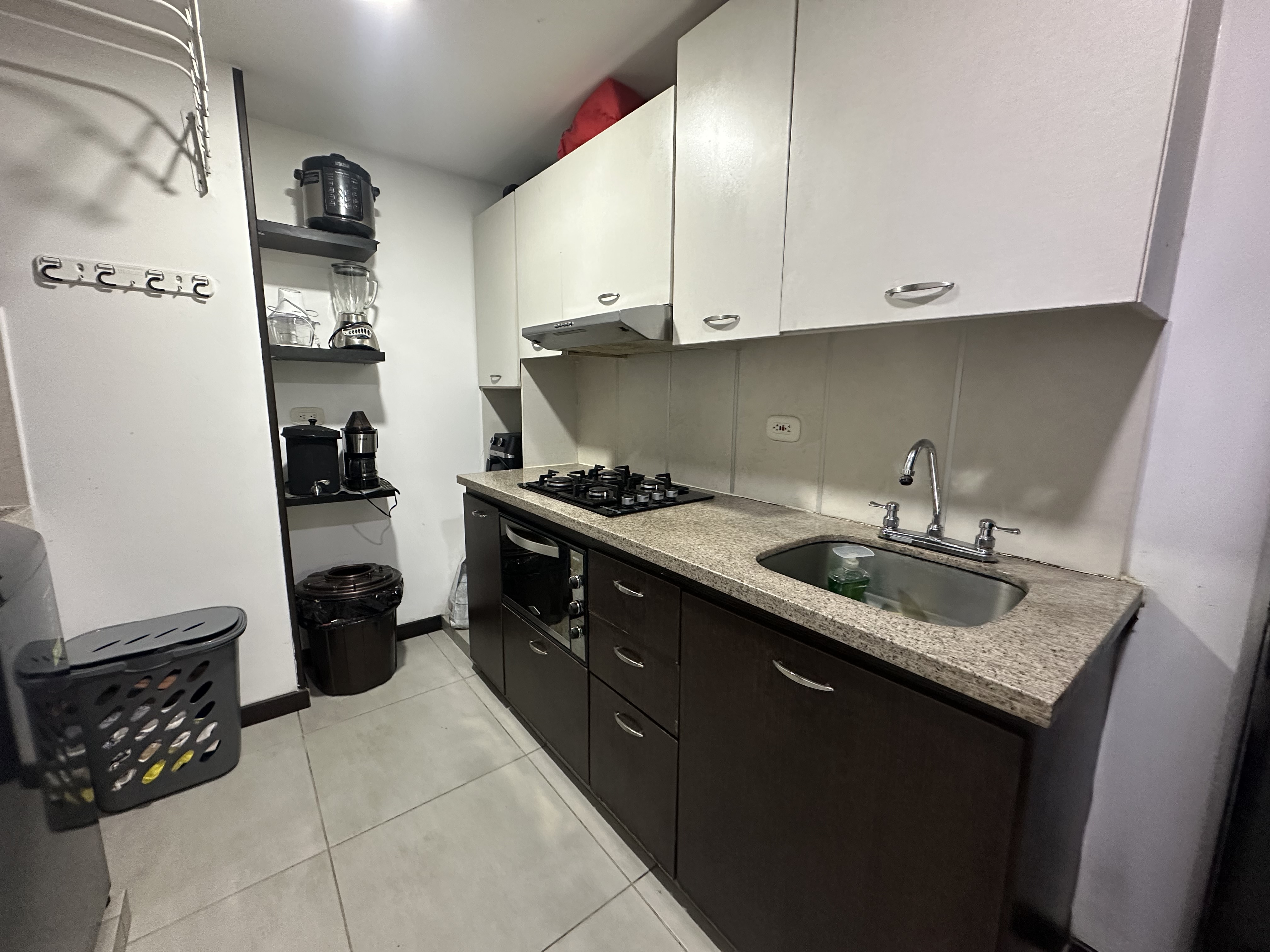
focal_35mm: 14
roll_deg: -0.6
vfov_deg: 85.7
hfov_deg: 102.1
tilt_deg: -8.4
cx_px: 635
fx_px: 514
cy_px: 476
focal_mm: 2.22
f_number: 2.2
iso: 500
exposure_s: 1/60
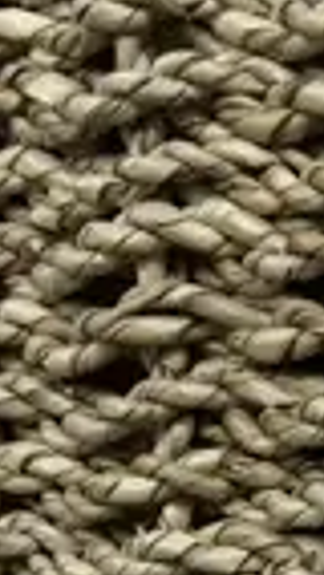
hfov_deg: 6.2
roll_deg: -2.4
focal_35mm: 188
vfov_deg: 10.5
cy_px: 1154
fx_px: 2868
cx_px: 713
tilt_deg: -12.2
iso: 125
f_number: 1.78
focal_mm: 6.86
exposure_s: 1/100
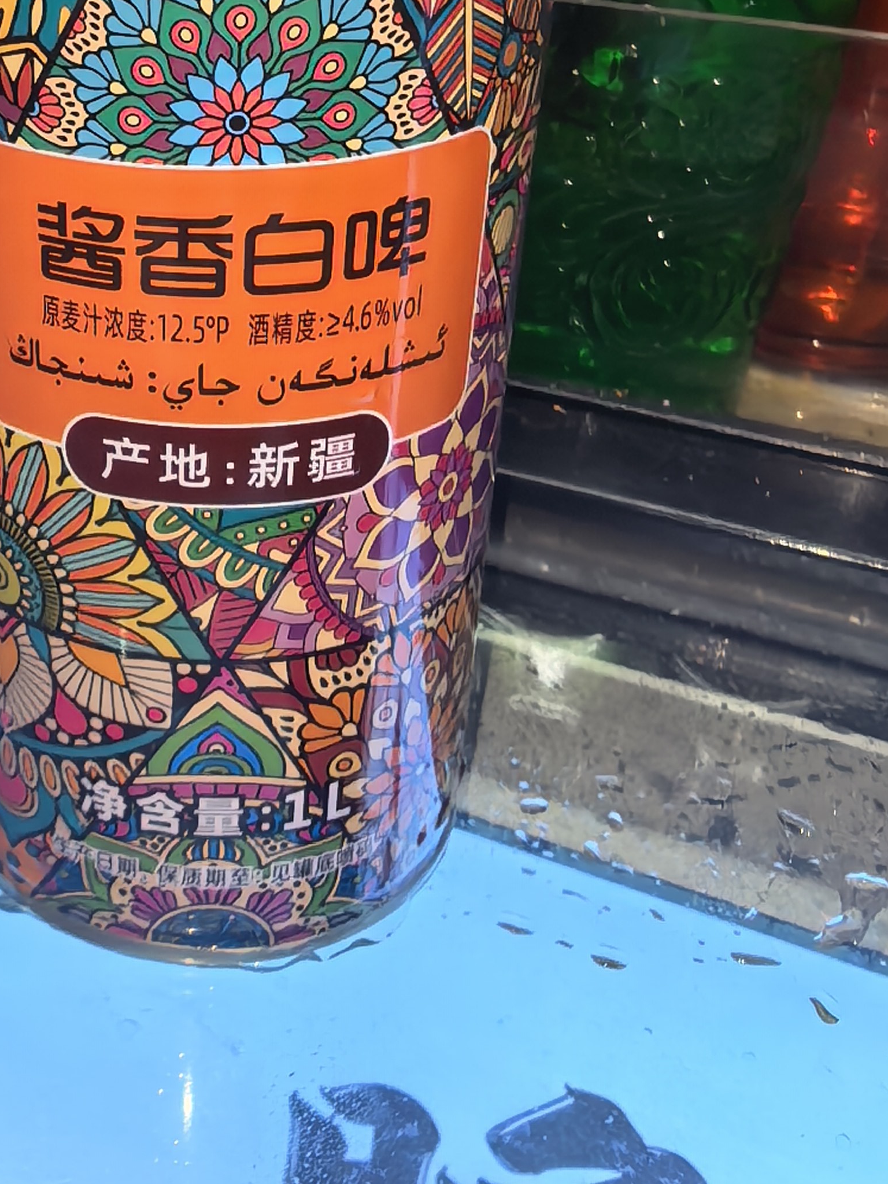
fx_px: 1642
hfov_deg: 30.0
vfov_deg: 36.5
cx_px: 280
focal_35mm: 48
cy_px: 61
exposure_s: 1/99
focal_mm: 1.95
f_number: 2.2
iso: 100
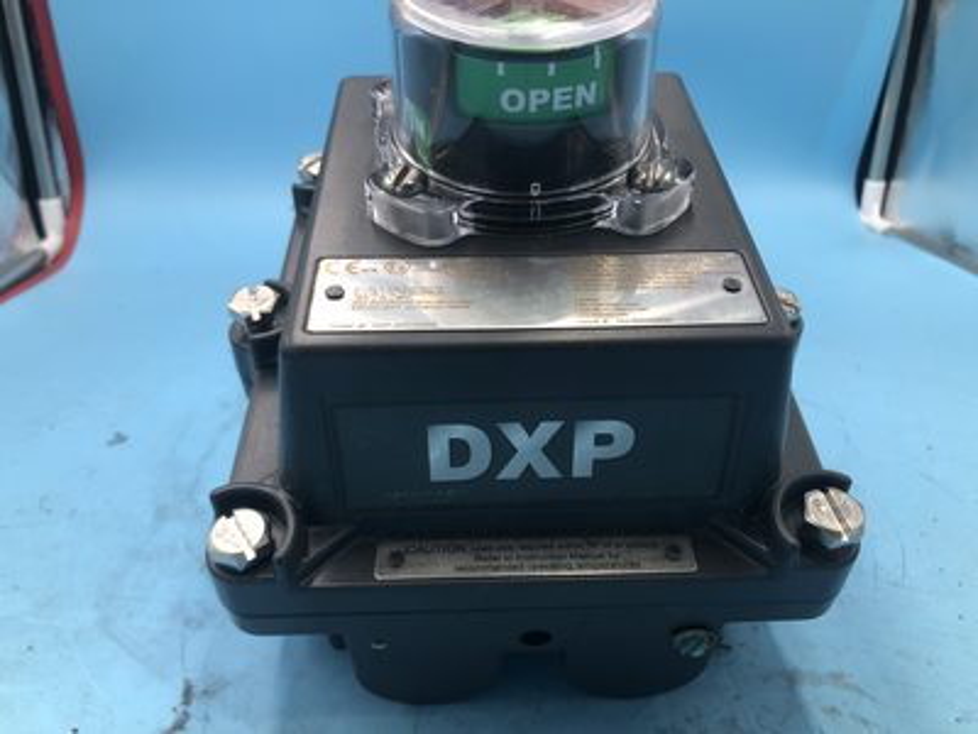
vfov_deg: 49.7
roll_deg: +1.2
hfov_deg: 63.4
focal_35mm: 28
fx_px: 791
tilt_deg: -23.7
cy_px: 367
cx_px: 489
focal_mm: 3.99
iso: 20
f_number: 1.8
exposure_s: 1/134
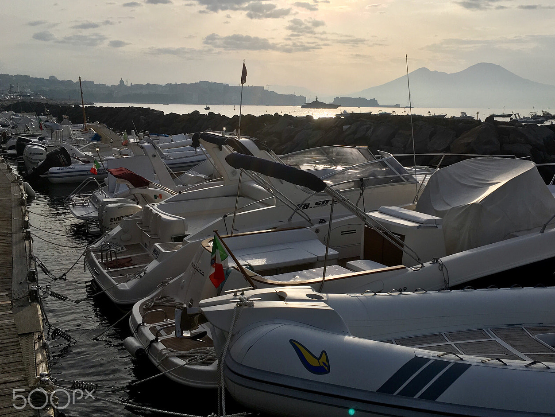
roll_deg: -0.4
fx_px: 593
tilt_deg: -9.1
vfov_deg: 38.7
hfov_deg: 49.7
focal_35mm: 37
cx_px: 339
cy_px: 191
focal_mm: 4.15
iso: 25
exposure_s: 1/3846
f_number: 2.2
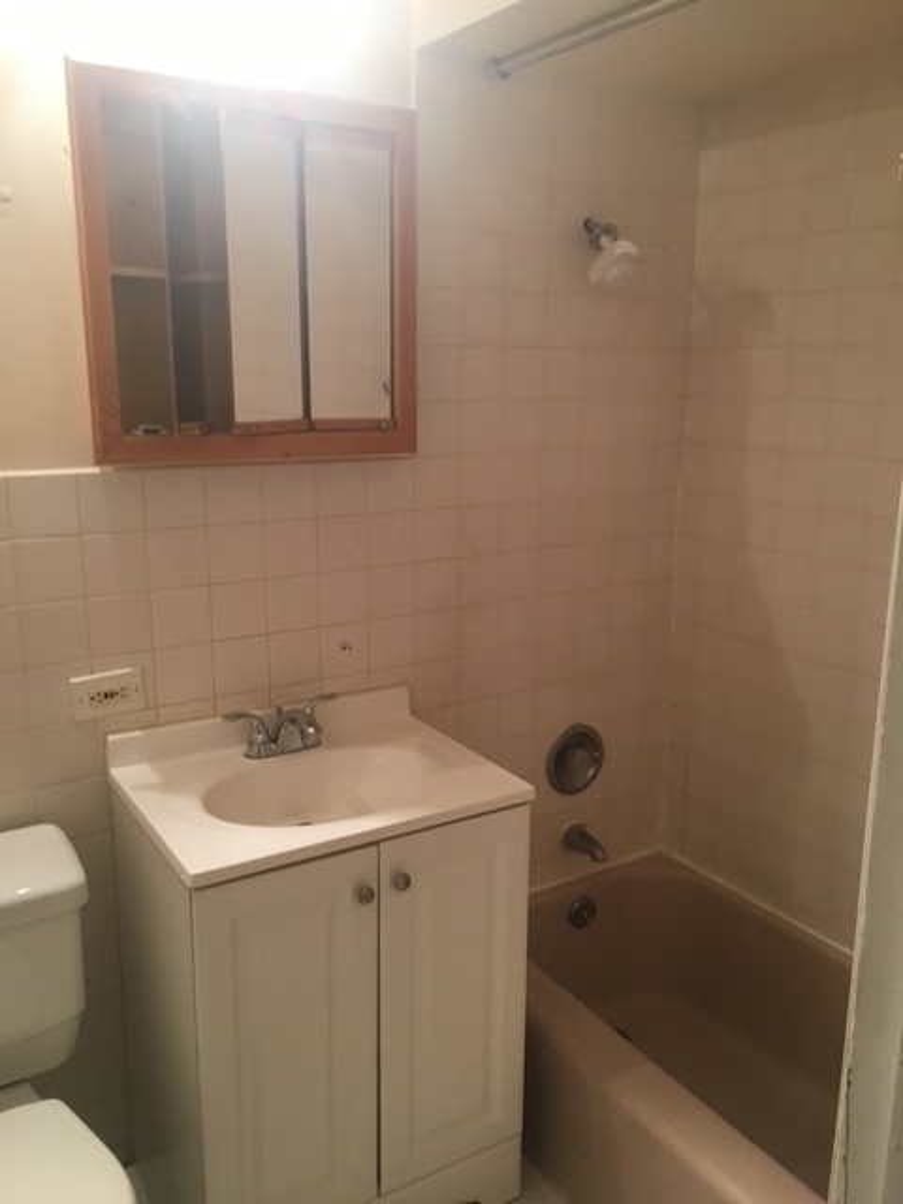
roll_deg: -2.7
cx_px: 452
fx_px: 1009
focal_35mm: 29
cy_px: 602
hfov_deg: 48.2
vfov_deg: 61.7
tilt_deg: -13.9
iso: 100
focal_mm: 4.15
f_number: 2.2
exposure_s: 1/30
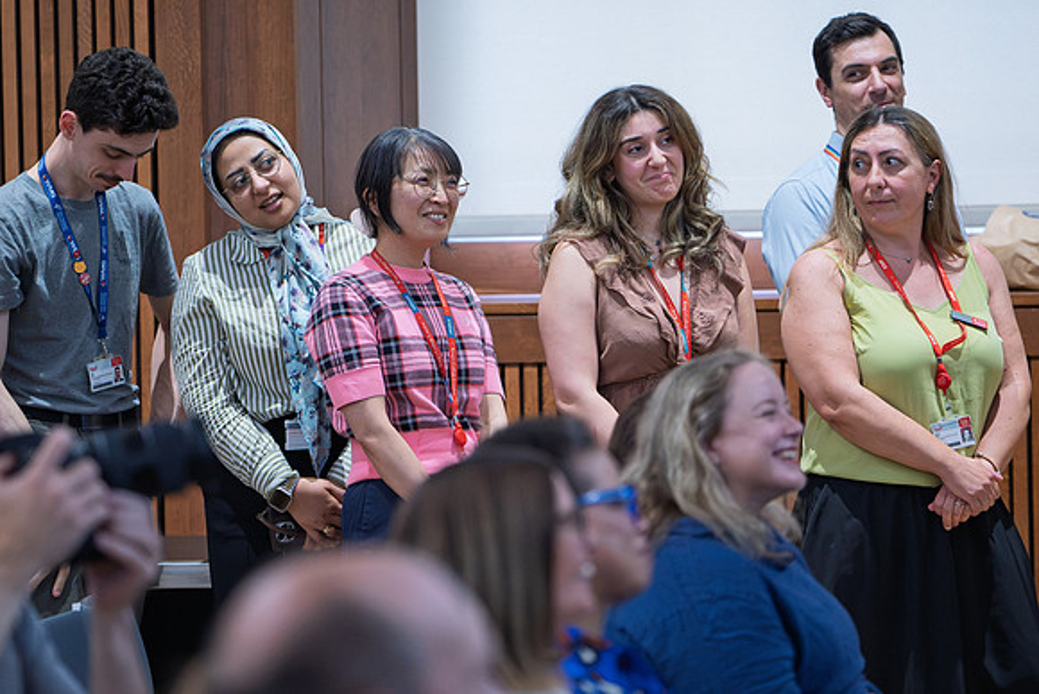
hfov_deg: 8.8
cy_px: 290
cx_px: 519
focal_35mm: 235
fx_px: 6782
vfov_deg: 5.9
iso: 3200
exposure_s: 1/250
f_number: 2.8
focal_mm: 135
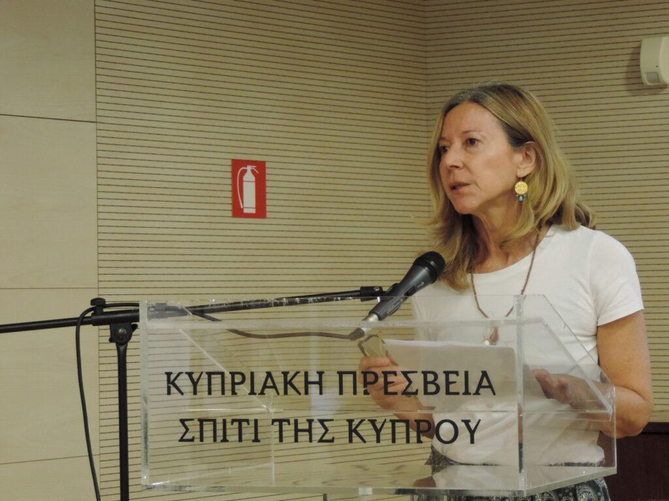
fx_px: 2609
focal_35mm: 135
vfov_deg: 11.0
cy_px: 250
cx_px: 334
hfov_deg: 14.6
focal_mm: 24
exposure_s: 1/25
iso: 800
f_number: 4.3
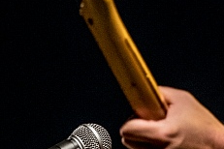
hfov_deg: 3.9
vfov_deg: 2.6
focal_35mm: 523
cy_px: 134
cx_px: 272
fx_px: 3254
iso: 1600
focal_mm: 112
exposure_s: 1/160
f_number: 2.8
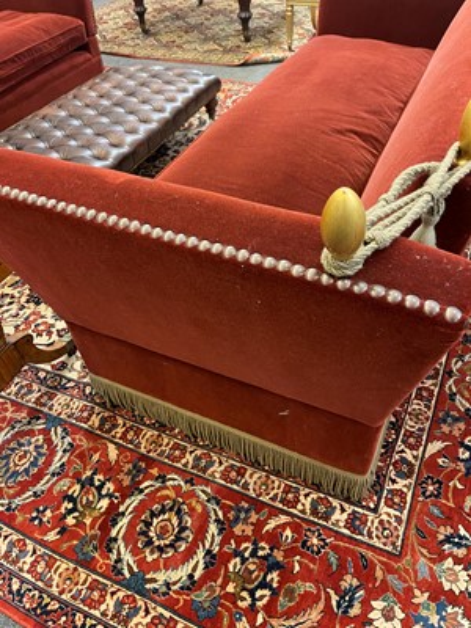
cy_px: 314
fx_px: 454
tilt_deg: -44.9
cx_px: 236
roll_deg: +4.0
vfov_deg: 69.4
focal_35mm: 25
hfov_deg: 54.9
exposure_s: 1/33
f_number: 1.6
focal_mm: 5.1
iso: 500
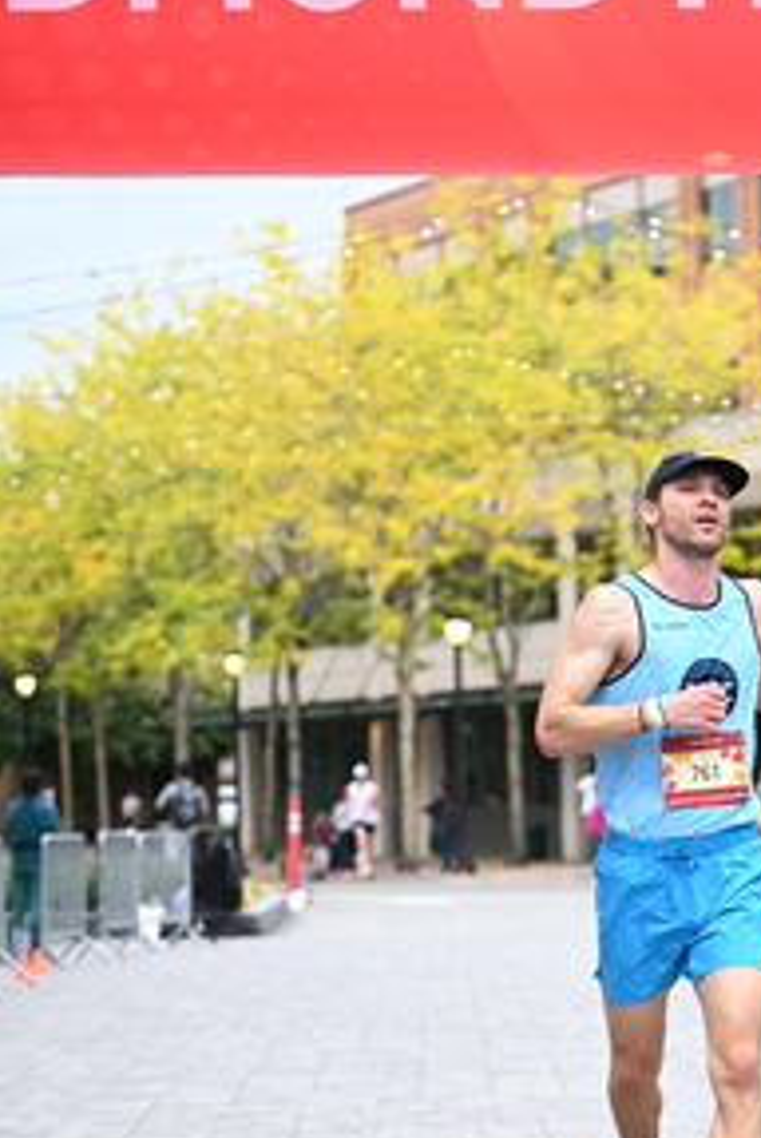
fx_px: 4238
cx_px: 723
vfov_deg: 15.2
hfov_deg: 10.2
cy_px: 860
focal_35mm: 134
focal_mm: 70
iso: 1250
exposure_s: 1/1250
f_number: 2.8
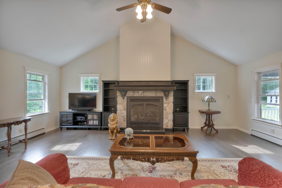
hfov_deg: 96.7
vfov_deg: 73.7
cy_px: 94
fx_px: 125
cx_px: 141
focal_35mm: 16
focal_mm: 16
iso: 800
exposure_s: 1/45
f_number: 8
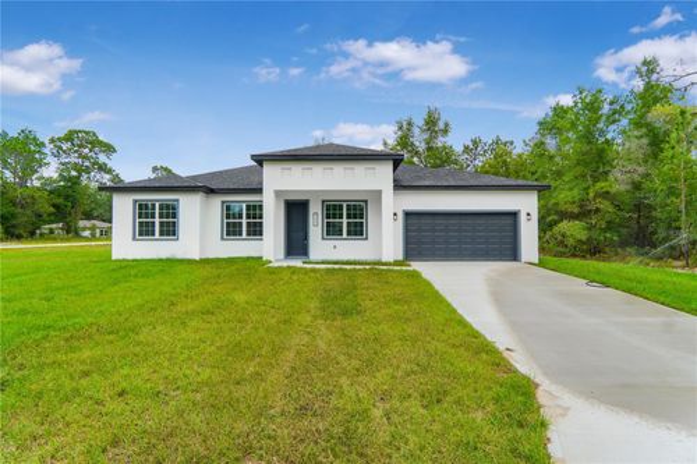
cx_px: 348
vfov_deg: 67.3
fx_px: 348
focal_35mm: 18
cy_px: 232
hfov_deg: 90.0
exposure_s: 1/320
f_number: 6.3
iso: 100
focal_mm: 12
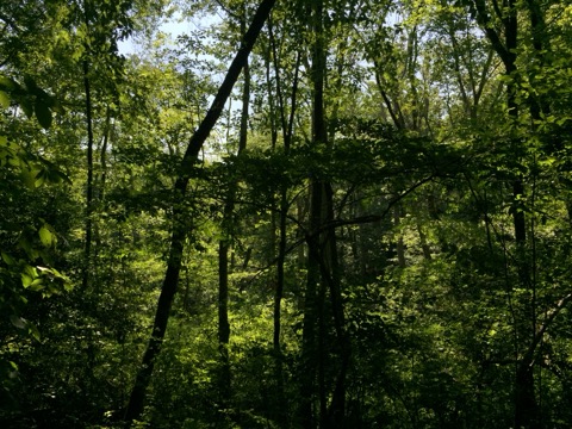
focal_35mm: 29
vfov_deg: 48.2
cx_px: 286
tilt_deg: +4.2
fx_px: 479
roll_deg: -1.0
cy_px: 214
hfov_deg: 61.7
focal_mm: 4.15
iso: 32
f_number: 2.2
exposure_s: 1/1883
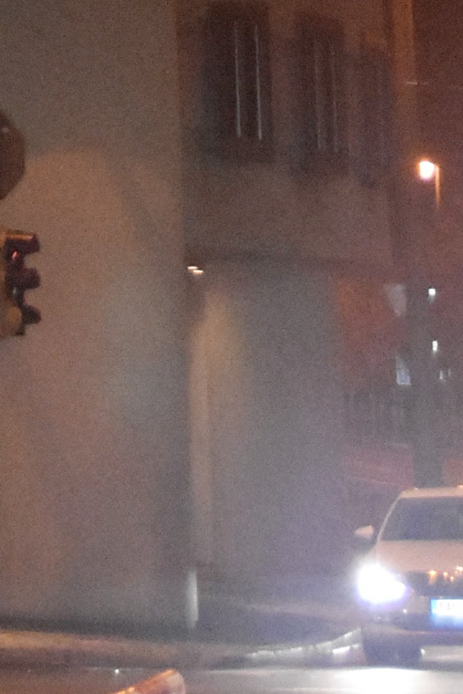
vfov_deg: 6.8
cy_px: -1073
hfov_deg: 4.7
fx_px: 5457
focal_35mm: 283
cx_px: -618
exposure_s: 1/60
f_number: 4.2
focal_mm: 34
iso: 4500
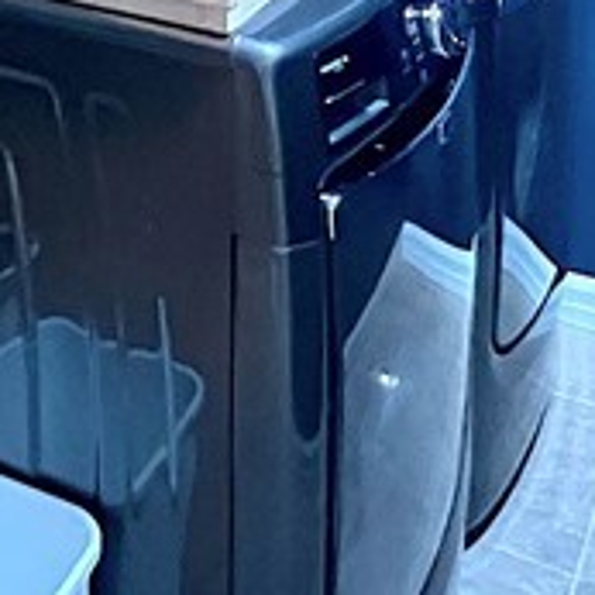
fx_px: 1322
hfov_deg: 24.4
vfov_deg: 19.5
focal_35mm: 68
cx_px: 28
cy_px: -451
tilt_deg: -1.8
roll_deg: +0.2
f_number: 1.8
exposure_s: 1/39
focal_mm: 1.57
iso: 1250
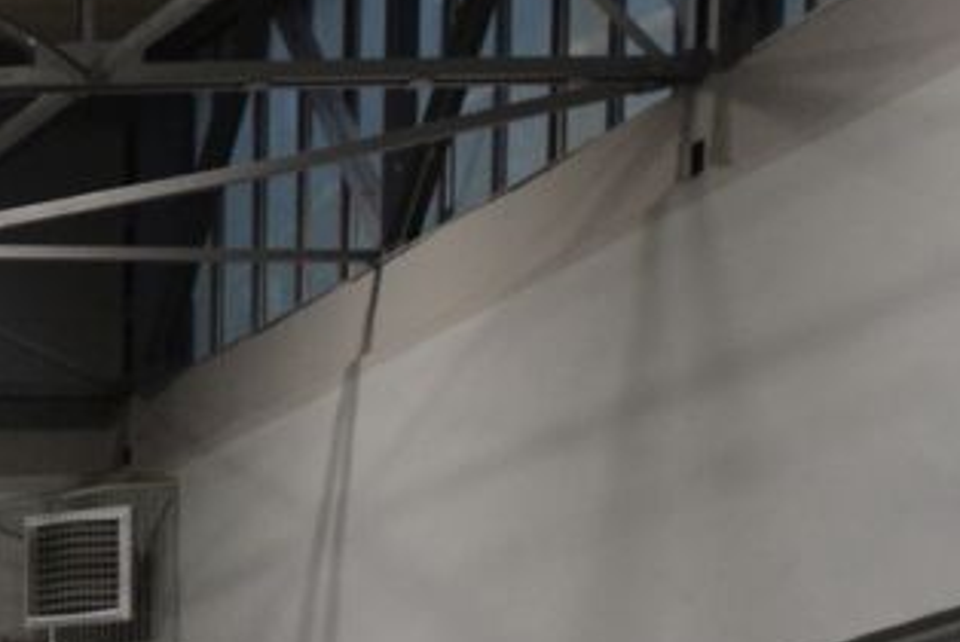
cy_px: 1602
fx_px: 5614
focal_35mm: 210
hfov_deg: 8.1
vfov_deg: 6.2
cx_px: -2128
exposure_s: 1/60
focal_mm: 21
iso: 560
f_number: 4
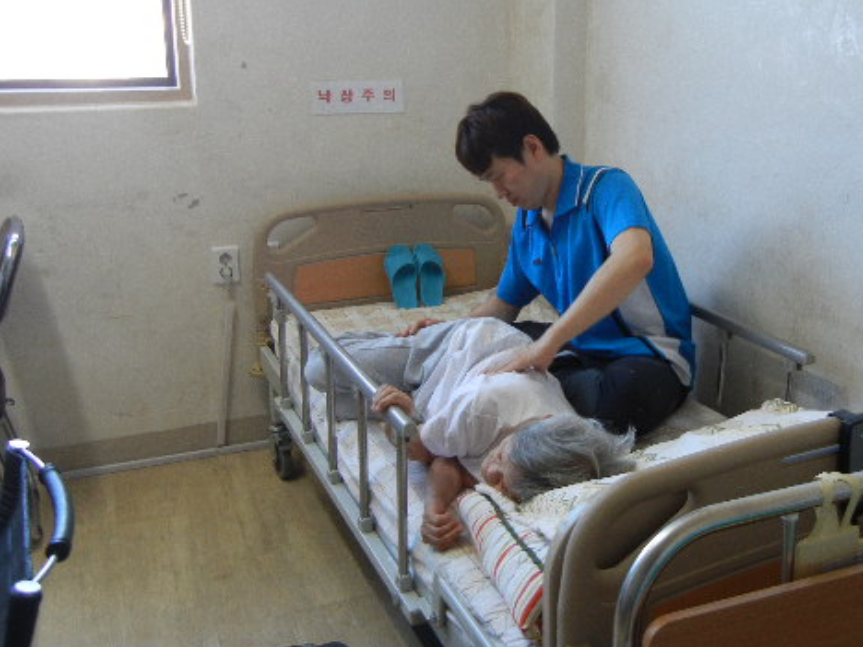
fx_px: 1022
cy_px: 264
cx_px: 527
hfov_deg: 45.5
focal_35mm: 41
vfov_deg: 35.0
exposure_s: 1/30
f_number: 3.5
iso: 267
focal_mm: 5.4
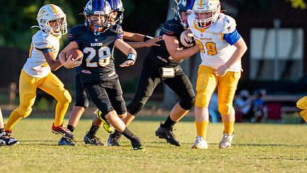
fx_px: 4445
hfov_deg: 4.0
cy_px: 66
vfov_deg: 2.2
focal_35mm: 546
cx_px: -5
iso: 160
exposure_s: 1/1250
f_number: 2.8
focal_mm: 200
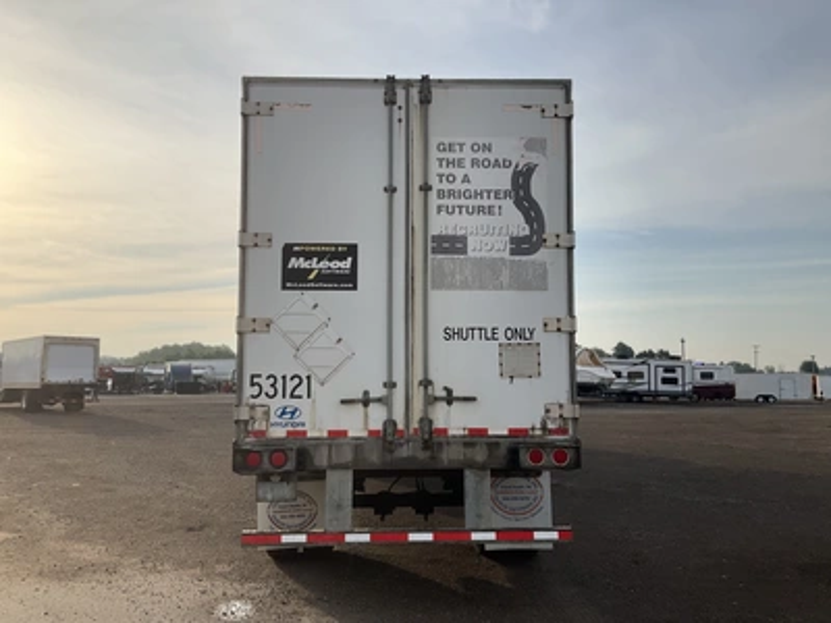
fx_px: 696
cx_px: 416
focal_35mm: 29
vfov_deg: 48.2
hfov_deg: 61.7
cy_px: 312
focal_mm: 3
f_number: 1.8
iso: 25
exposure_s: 1/1912
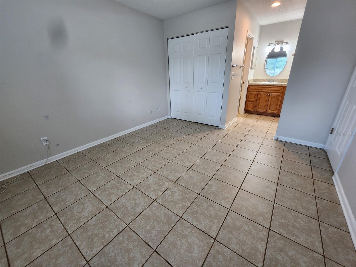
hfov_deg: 106.2
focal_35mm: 13
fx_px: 134
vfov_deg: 89.9
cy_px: 134
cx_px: 178
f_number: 2.2
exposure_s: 1/60
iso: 200
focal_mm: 2.2
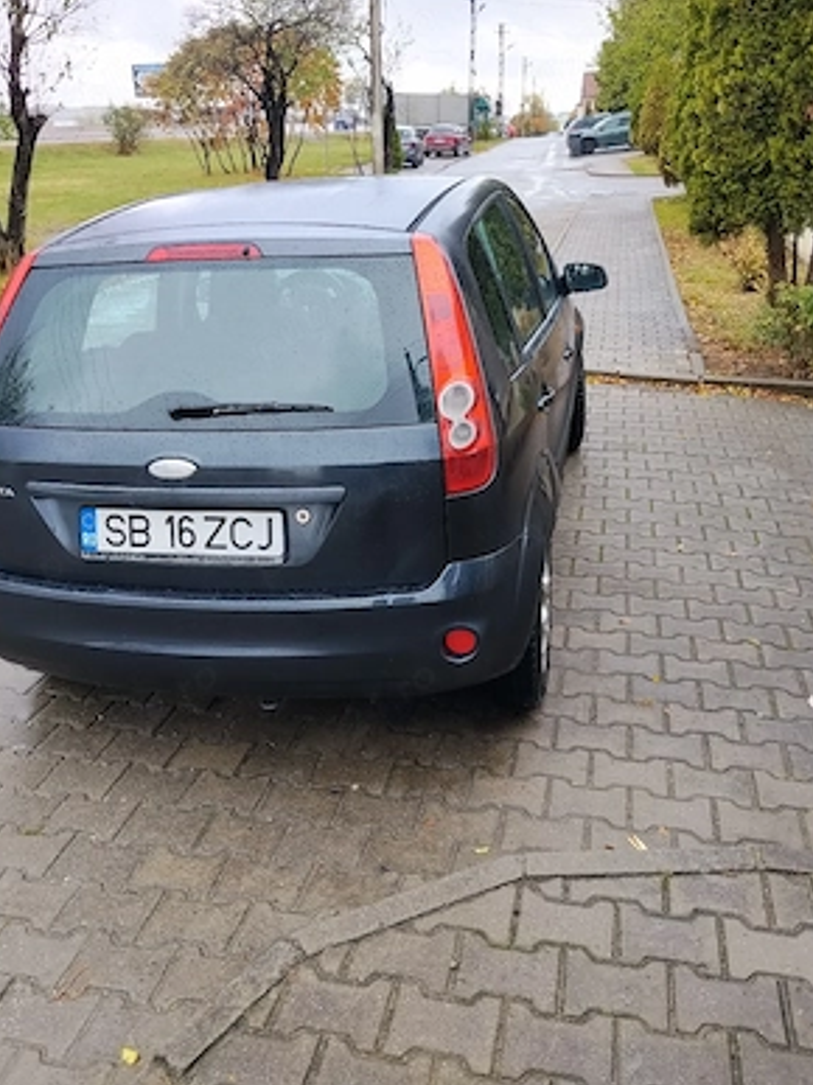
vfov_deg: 60.0
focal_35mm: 30
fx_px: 940
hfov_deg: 46.8
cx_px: 401
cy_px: 547
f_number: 1.8
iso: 64
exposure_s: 1/100
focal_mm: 4.22
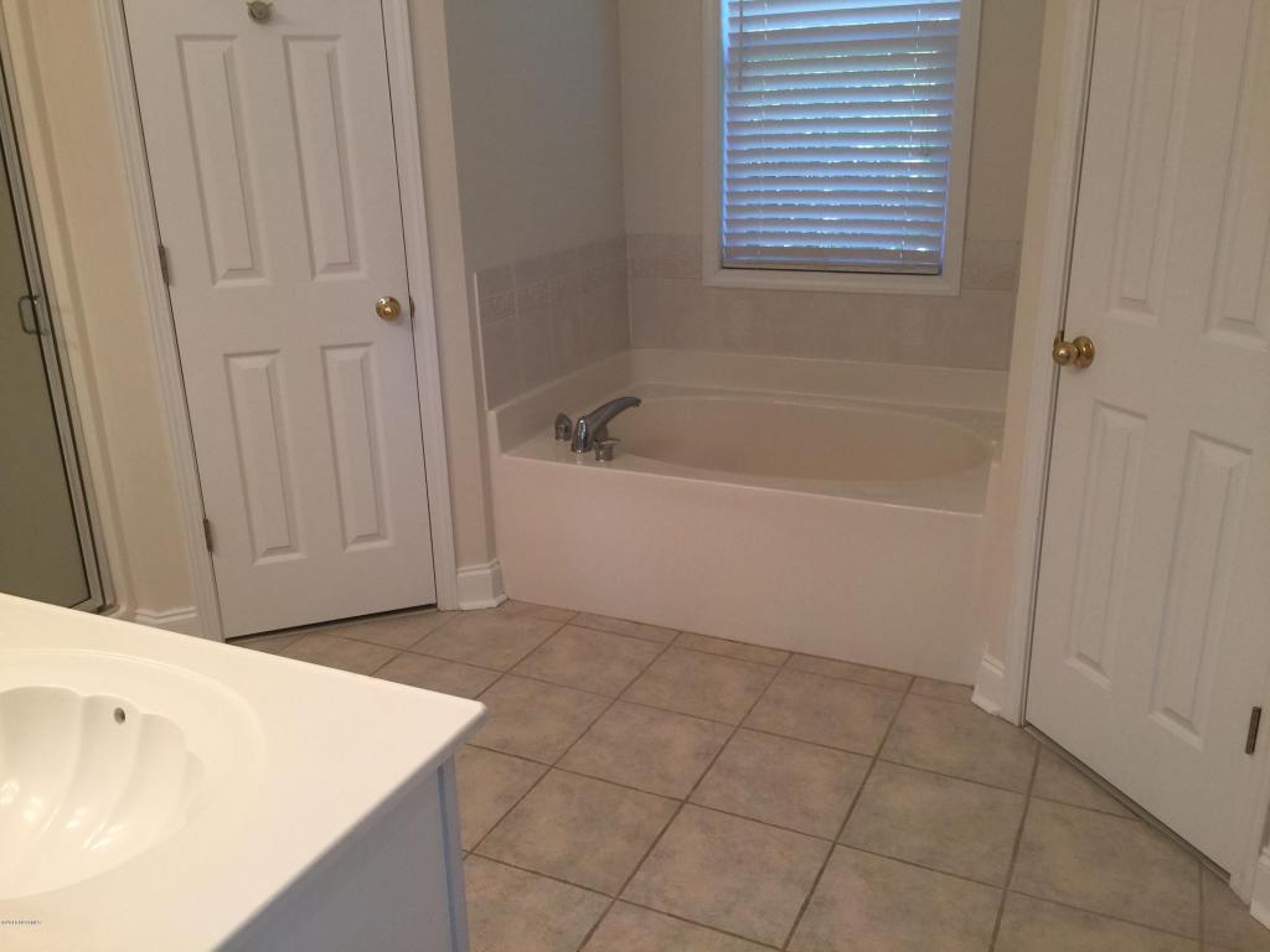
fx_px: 1064
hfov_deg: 61.7
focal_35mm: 29
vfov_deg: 48.2
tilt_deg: -18.0
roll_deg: +1.4
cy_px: 476
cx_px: 635
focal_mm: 4.15
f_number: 2.2
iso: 32
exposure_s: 1/30
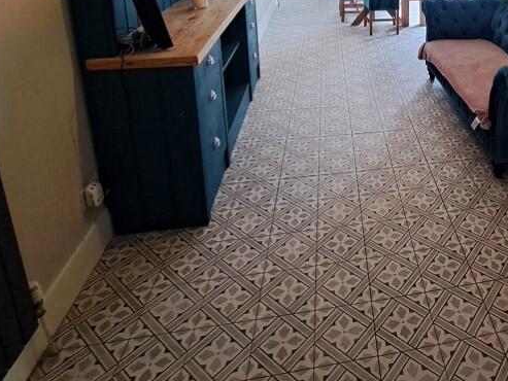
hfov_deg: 59.4
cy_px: 2
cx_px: 417
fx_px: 396
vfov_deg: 44.0
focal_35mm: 27
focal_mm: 1.74
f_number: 2.2
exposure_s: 1/50
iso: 250
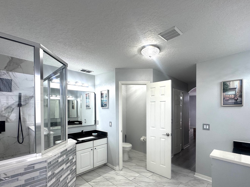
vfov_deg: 74.0
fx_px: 123
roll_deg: +0.3
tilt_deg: -1.3
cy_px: 111
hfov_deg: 90.7
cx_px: 139
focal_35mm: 17
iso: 200
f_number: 2.2
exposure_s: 1/120
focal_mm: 2.22
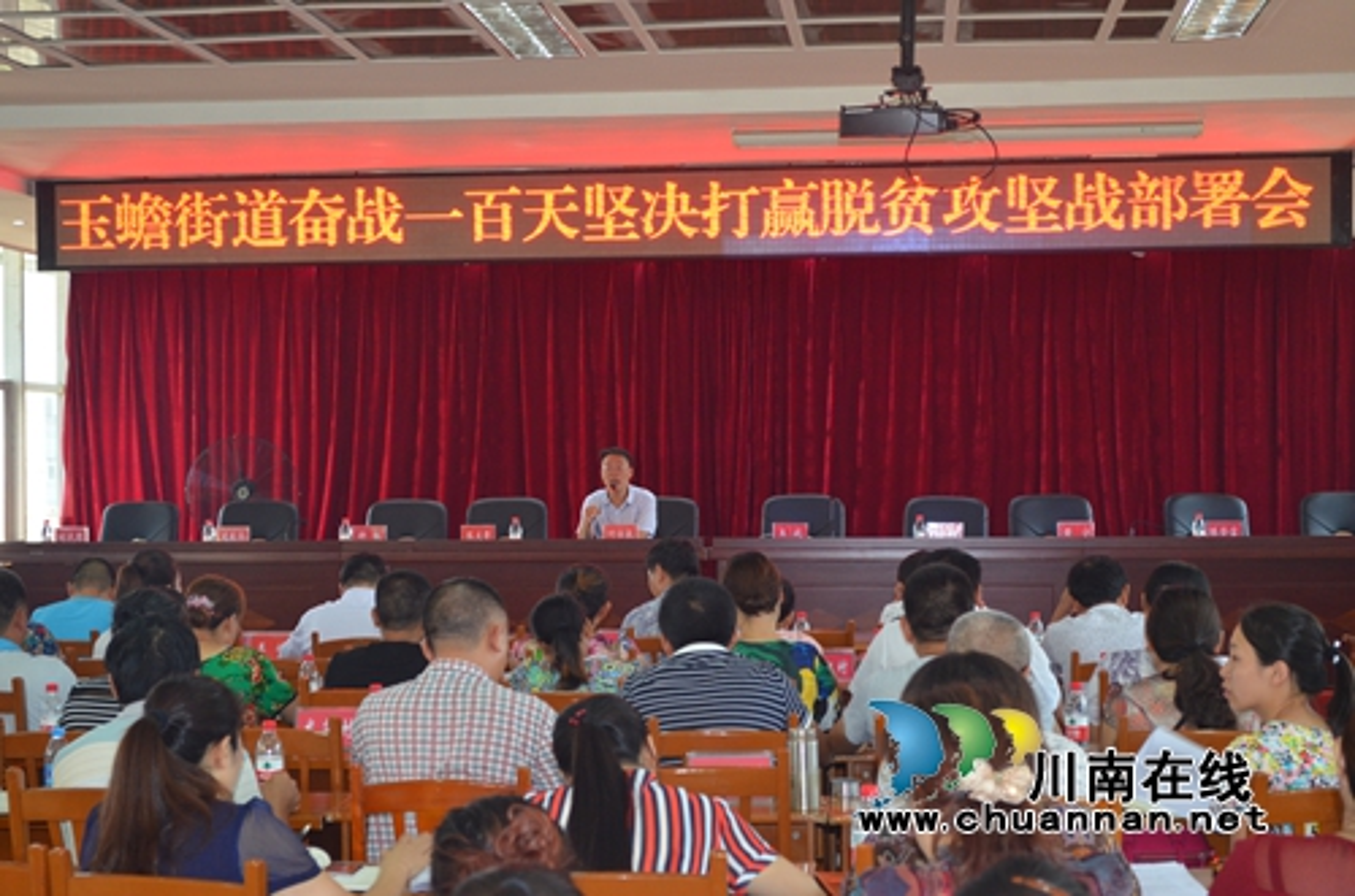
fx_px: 2366
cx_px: 678
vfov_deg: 21.5
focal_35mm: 63
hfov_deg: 32.0
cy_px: 448
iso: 1250
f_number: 5.3
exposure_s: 1/60
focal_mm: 42
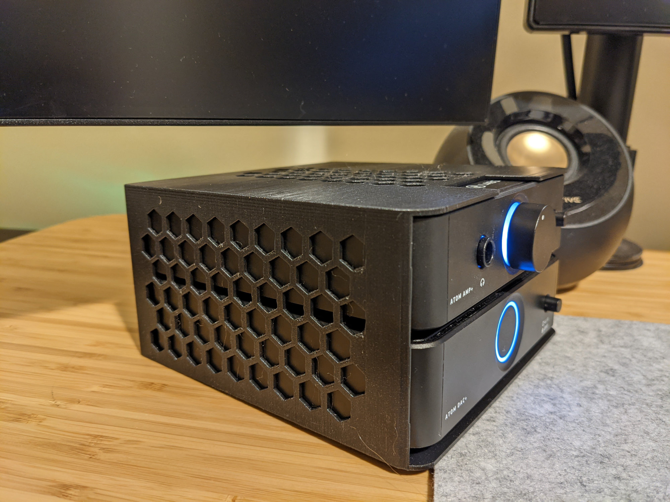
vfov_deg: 51.4
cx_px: 335
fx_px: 523
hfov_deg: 65.3
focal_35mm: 27
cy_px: 251
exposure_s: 1/5.22
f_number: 1.73
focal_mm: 4.38
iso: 149
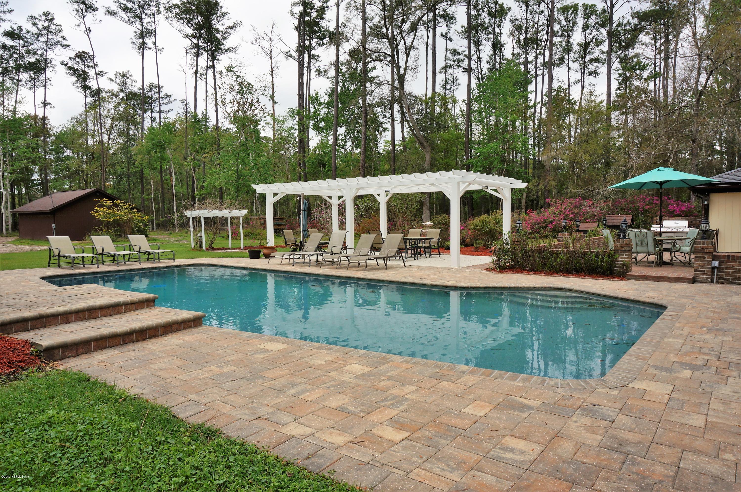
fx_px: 493
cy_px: 246
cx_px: 370
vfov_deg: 53.0
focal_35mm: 24
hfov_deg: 73.8
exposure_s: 1/100
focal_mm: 16
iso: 100
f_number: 13
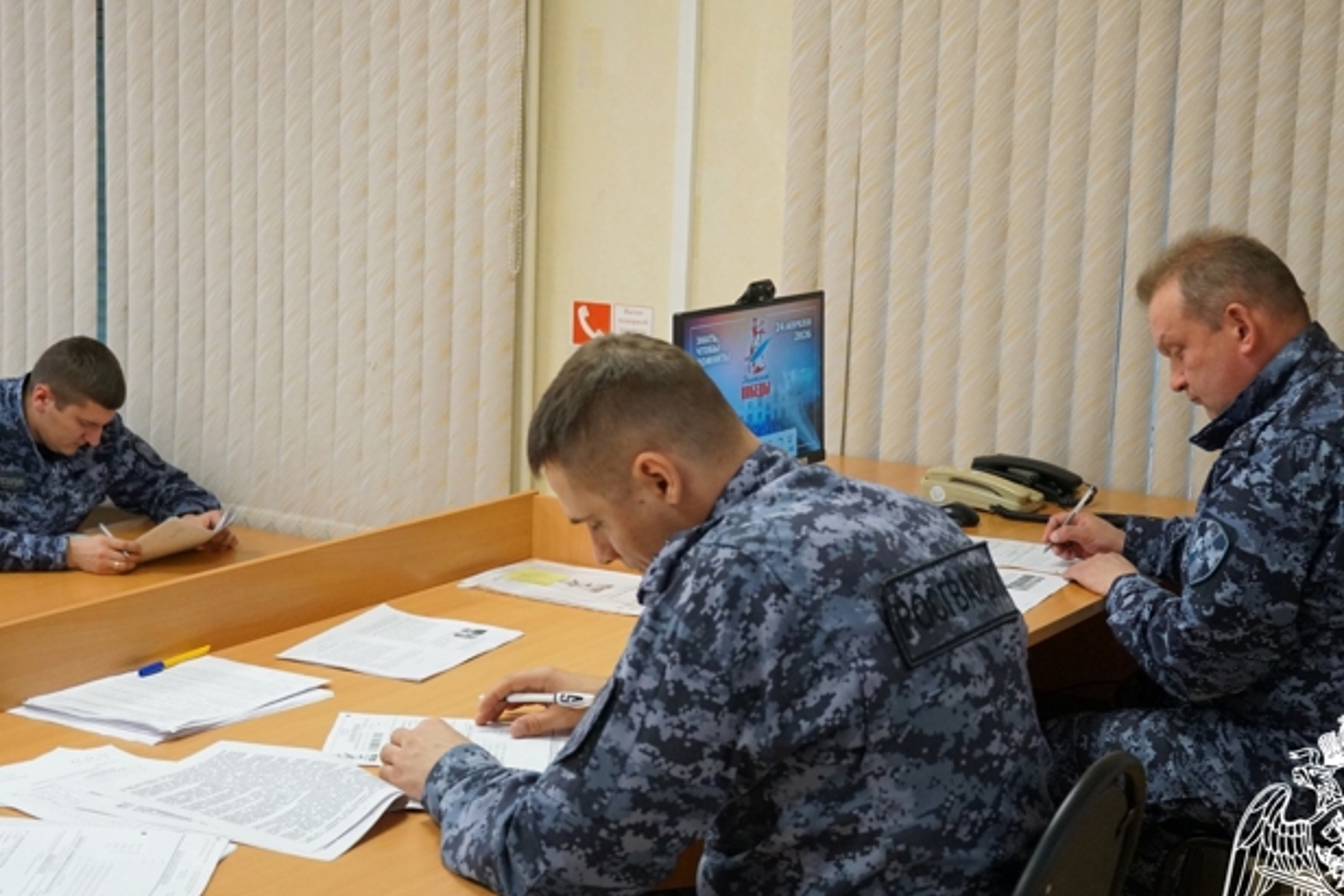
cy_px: 436
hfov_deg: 35.3
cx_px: 676
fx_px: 2114
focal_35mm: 57
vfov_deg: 24.0
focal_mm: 31
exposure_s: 1/160
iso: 2500
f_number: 4.5
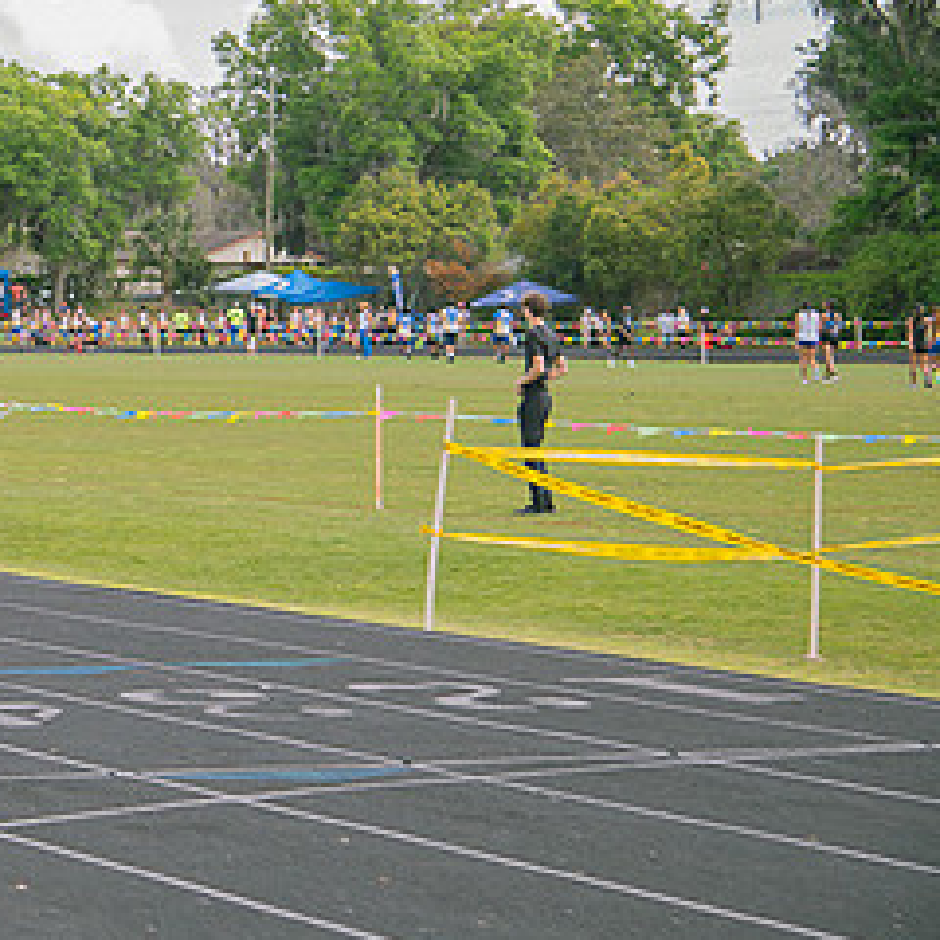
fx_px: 3472
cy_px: 368
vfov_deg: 15.4
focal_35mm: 113
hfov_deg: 14.9
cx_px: -172
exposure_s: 1/200
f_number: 4
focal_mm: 55
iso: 200
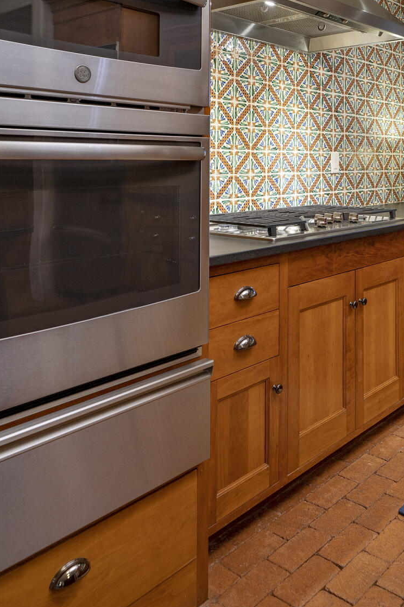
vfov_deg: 53.1
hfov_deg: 37.6
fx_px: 573
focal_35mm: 34
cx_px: 316
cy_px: 146
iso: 200
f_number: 5.6
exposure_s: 1/4
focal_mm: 19
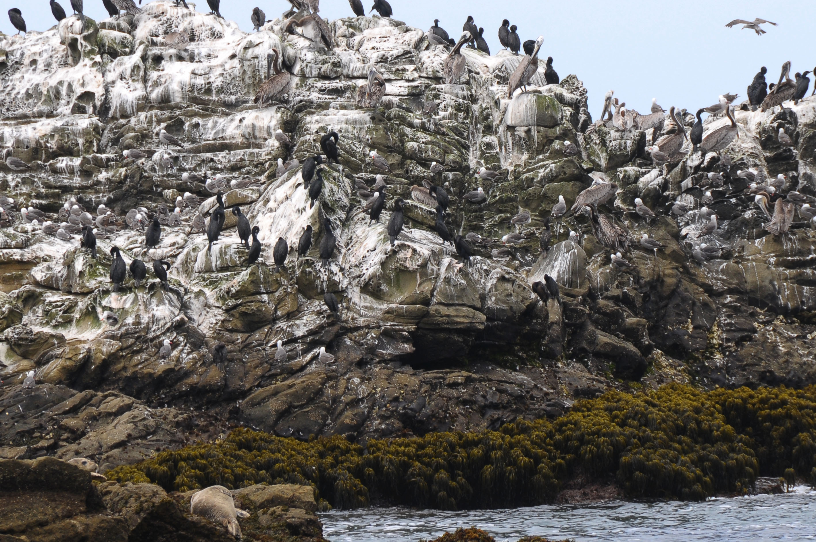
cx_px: 458
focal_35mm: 453
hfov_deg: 4.6
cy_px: 181
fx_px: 10255
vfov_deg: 3.0
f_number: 9
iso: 200
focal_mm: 200
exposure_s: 1/320
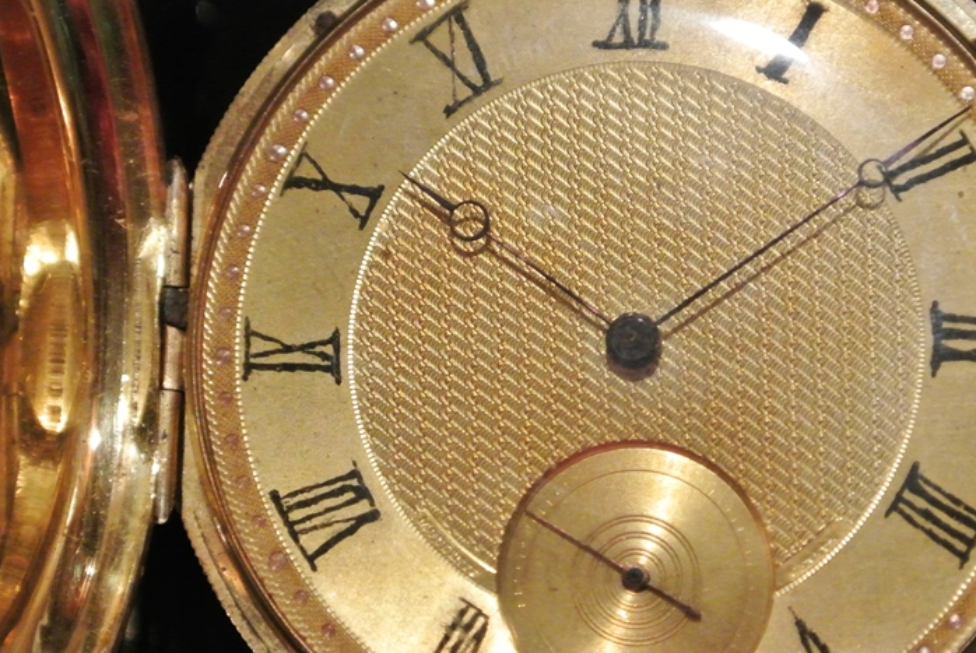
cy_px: 343
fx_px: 3148
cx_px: 527
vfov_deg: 11.8
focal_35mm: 116
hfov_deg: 17.6
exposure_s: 1/30
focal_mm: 30
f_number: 5.6
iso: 1400
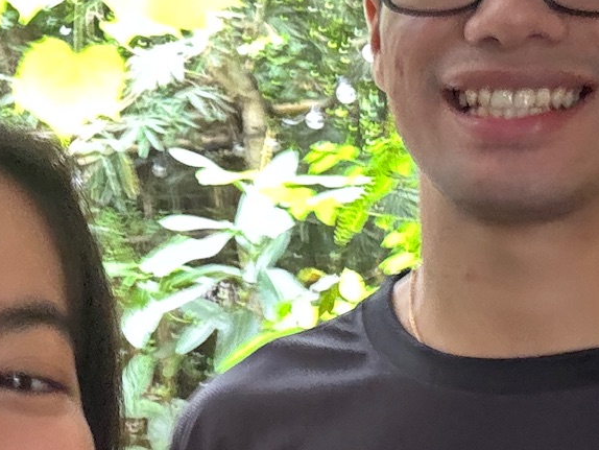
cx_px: 159
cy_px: 224
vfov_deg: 18.0
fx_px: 1420
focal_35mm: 82
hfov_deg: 23.6
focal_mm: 2.69
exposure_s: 1/15
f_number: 1.9
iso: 640
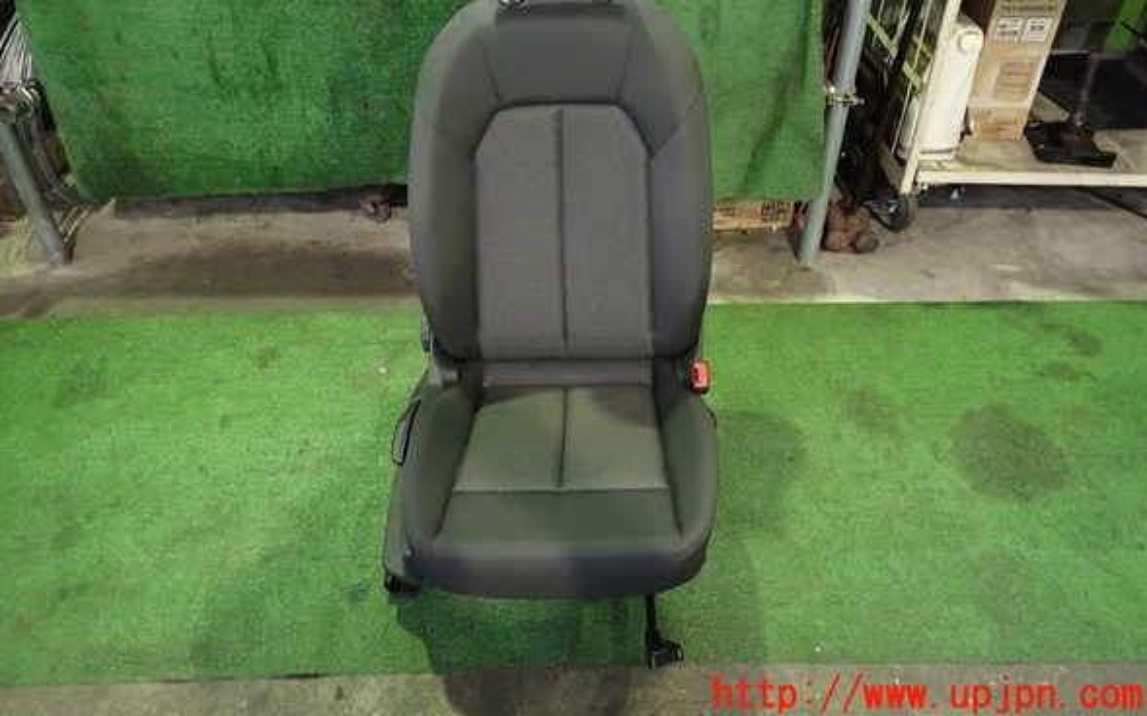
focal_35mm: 27
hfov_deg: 68.4
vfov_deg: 45.7
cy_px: 282
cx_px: 569
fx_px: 844
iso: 800
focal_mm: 4.5
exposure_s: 1/25
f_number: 2
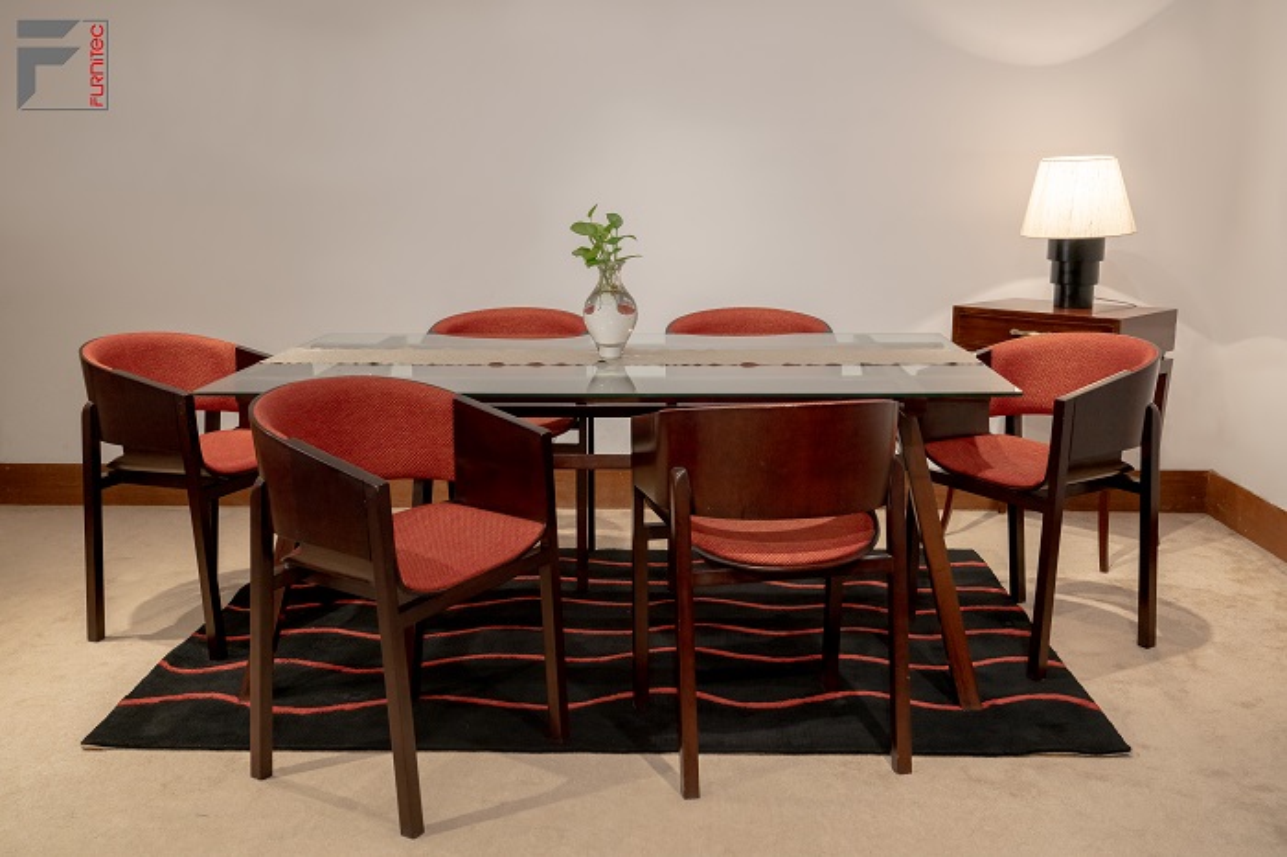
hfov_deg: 53.2
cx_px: 644
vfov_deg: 36.8
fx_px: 1286
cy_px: 428
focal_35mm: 36
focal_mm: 36
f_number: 5.6
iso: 2000
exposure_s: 1/80
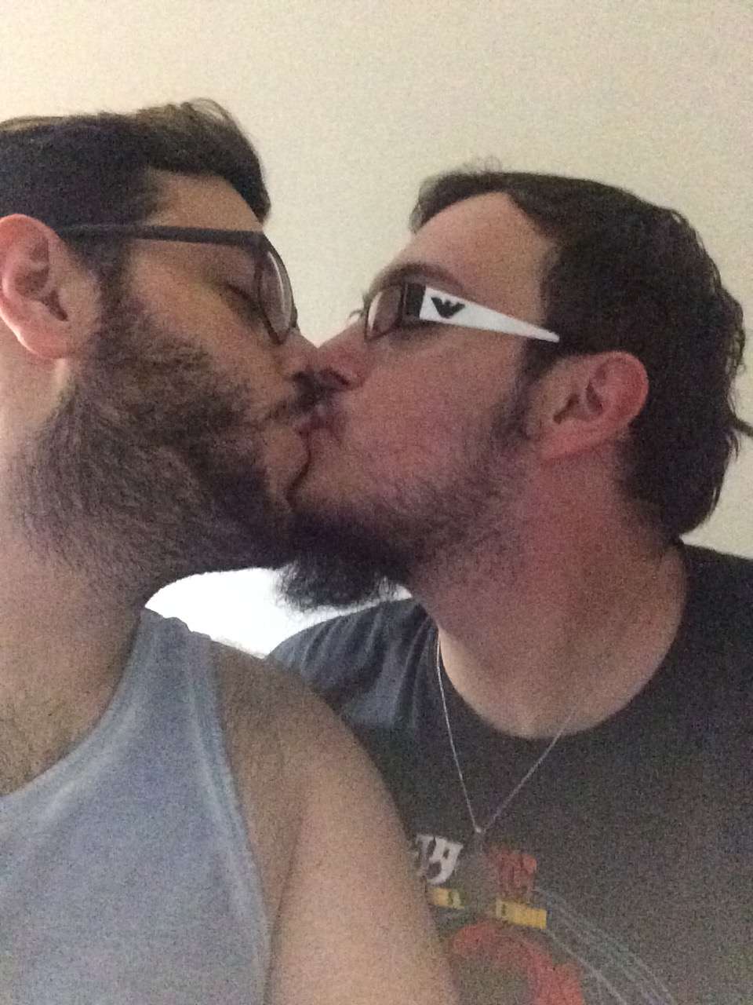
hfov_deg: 45.4
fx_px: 899
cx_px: 376
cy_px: 502
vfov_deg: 58.4
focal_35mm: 31
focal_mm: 2.15
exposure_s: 1/15
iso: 1600
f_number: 2.4
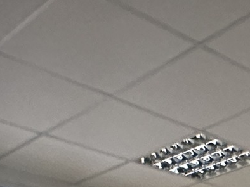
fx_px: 657
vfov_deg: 12.8
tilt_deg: -4.1
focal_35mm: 91
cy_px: 440
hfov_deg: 21.1
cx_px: 220
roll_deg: +1.7
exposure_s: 1/60
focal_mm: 2.22
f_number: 2.2
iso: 1250
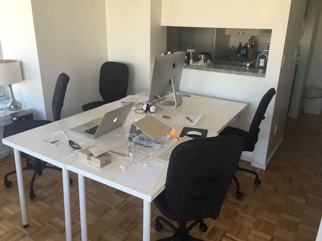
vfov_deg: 48.2
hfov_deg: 61.7
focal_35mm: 29
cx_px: 161
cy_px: 120
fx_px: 270
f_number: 2.2
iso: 40
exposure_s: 1/30
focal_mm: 4.15
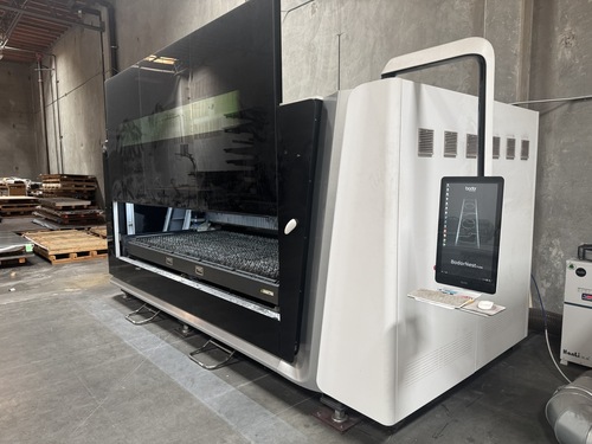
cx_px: 296
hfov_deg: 71.6
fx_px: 410
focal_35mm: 24
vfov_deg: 56.8
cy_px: 222
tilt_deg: -6.8
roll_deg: +0.5
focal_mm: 6.76
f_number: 1.78
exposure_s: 1/77
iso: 200
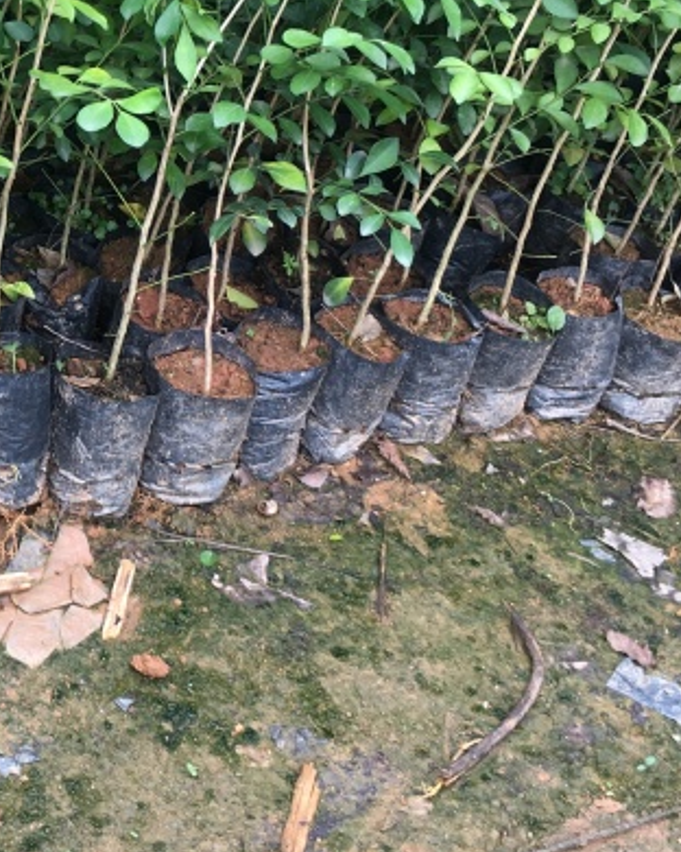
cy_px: 240
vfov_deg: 32.0
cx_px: 17
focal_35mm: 58
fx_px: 1461
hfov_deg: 25.1
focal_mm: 4.15
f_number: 2.2
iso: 25
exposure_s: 1/105
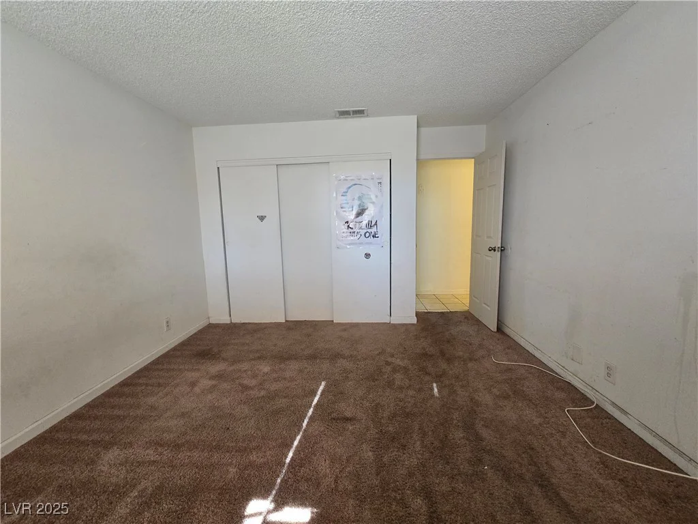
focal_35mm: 13
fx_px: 262
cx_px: 349
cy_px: 262
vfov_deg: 89.9
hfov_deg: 106.2
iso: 400
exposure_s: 1/60
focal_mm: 2.2
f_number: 2.2
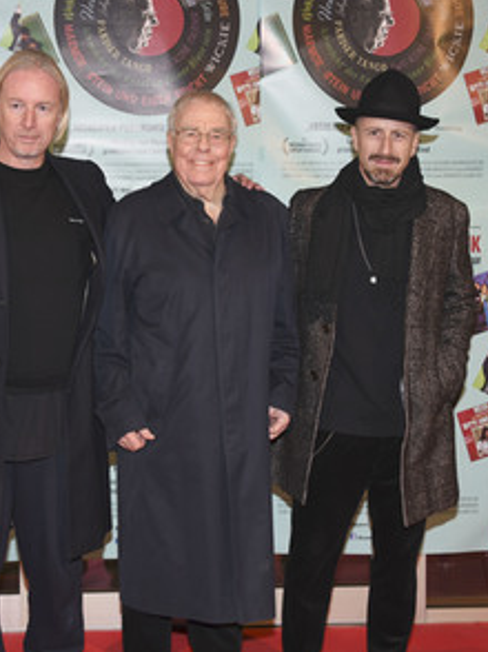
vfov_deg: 31.2
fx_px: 1167
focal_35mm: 62
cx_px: 181
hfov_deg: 23.6
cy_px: 326
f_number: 6.3
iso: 500
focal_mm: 42
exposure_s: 1/160
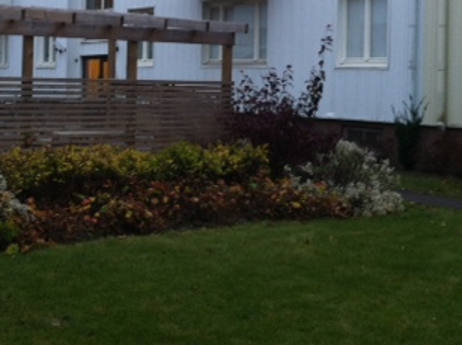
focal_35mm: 73
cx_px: 178
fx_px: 972
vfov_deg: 19.9
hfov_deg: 26.7
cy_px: 65
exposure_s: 1/15
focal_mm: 3.85
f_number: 2.8
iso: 80
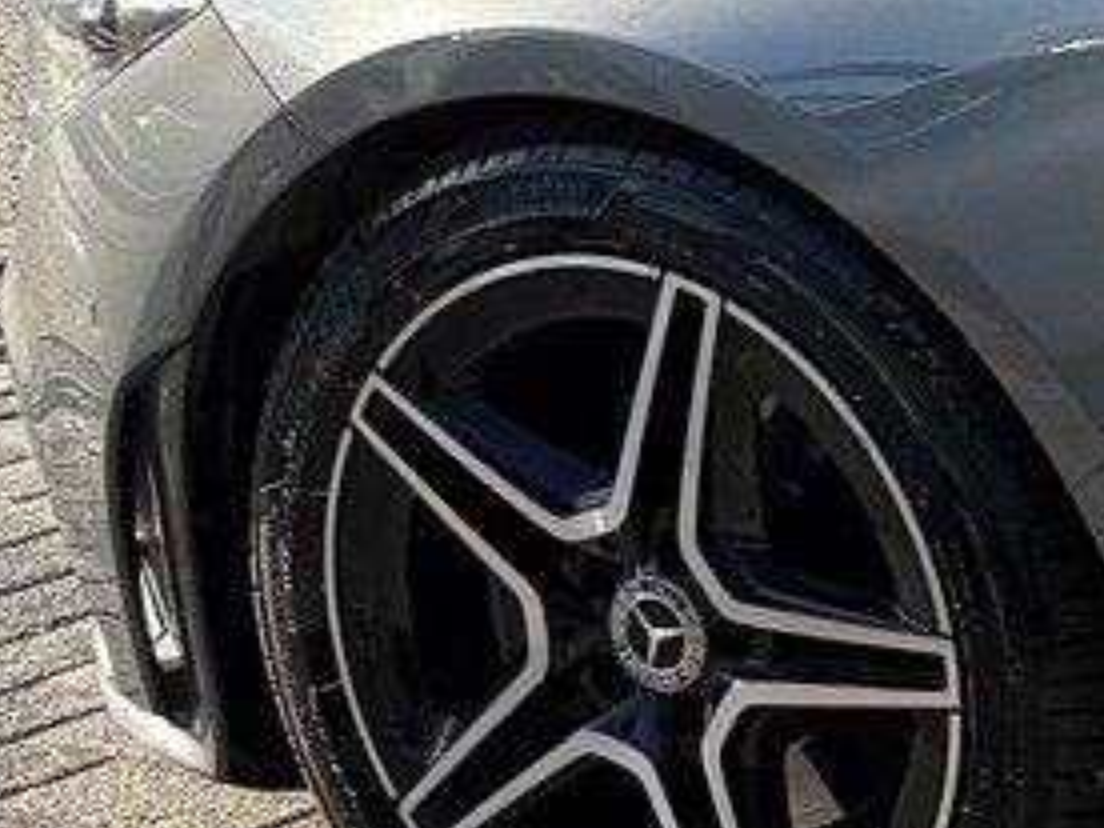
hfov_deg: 8.8
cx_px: 3684
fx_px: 5326
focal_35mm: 167
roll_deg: -1.9
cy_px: -132
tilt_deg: -12.7
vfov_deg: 8.8
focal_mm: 6.76
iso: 100
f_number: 1.78
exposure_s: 1/2445
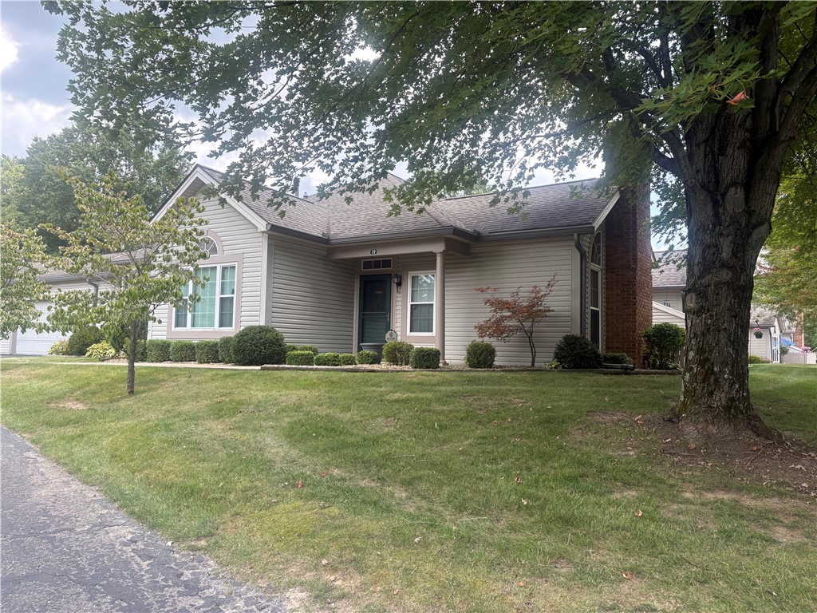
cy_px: 306
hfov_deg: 67.3
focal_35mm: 26
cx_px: 408
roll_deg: -1.1
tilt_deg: +4.0
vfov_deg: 53.1
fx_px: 614
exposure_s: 1/660
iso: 64
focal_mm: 5.96
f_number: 1.6
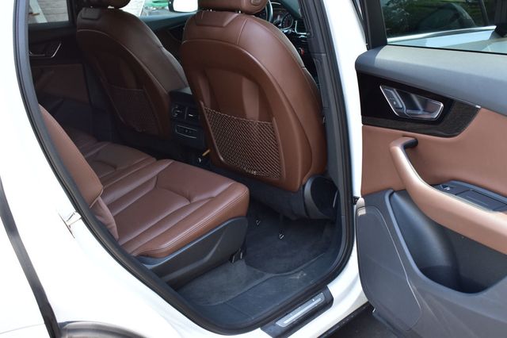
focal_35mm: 39
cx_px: 254
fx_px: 549
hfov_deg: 49.6
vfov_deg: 34.2
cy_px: 169
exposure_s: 1/100
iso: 400
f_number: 9
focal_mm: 26
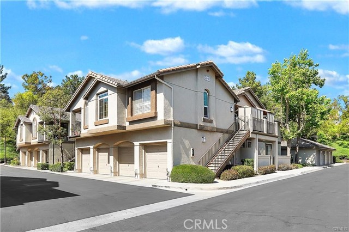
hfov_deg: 112.6
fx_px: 116
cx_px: 174
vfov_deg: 89.9
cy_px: 116
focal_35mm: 12
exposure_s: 1/500
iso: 100
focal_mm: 12
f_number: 5
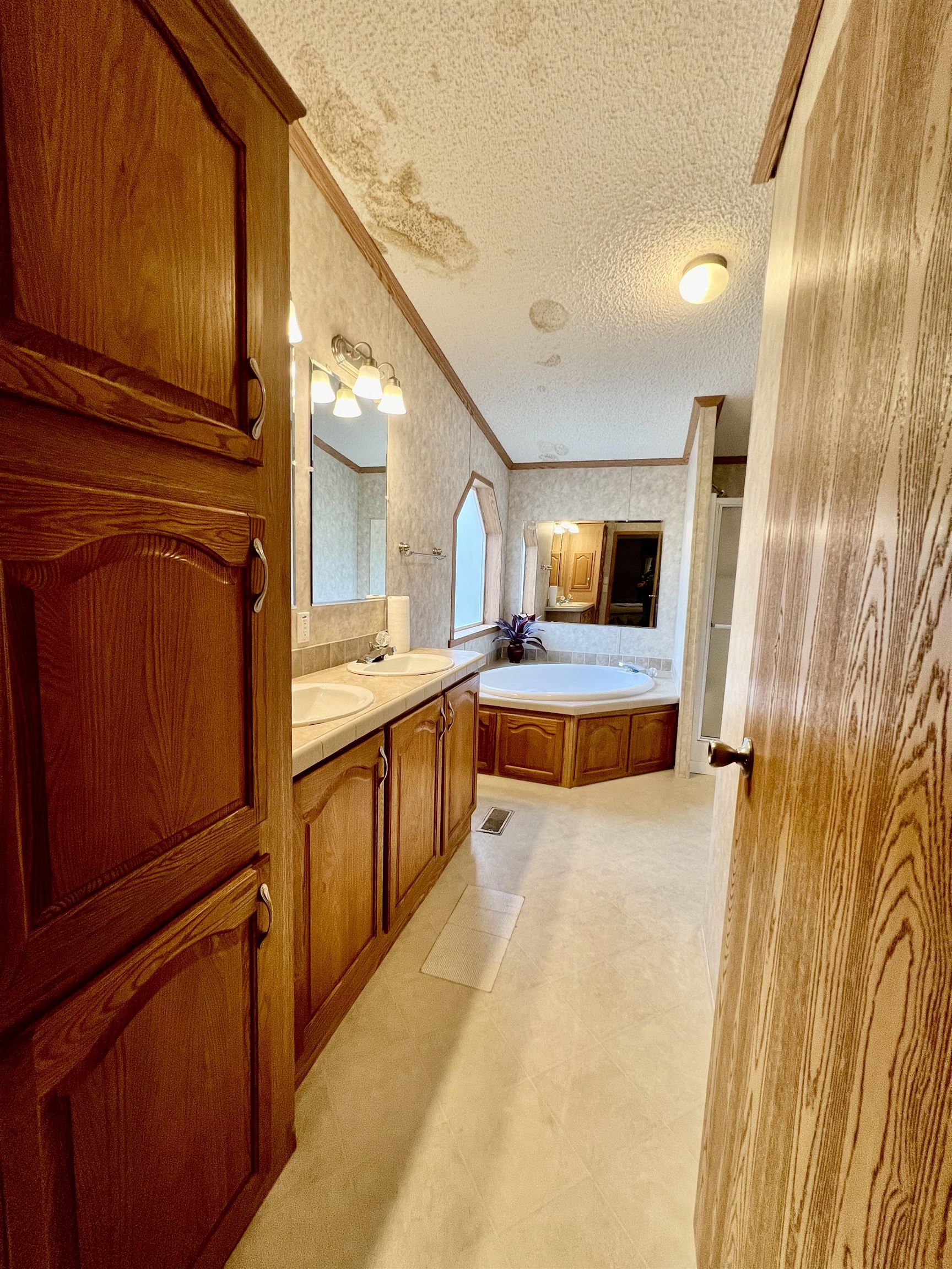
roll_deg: -1.8
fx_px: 477
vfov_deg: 106.2
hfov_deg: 89.9
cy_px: 634
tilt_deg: -6.9
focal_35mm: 13
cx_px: 476
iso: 160
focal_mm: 1.57
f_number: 1.8
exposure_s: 1/120
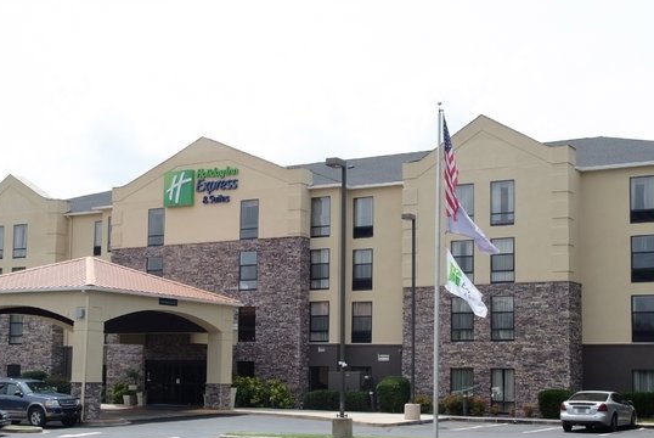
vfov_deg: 23.4
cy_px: 280
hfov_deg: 34.4
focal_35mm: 58
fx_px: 1055
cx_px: 333
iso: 400
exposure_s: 1/320
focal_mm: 26
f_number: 11
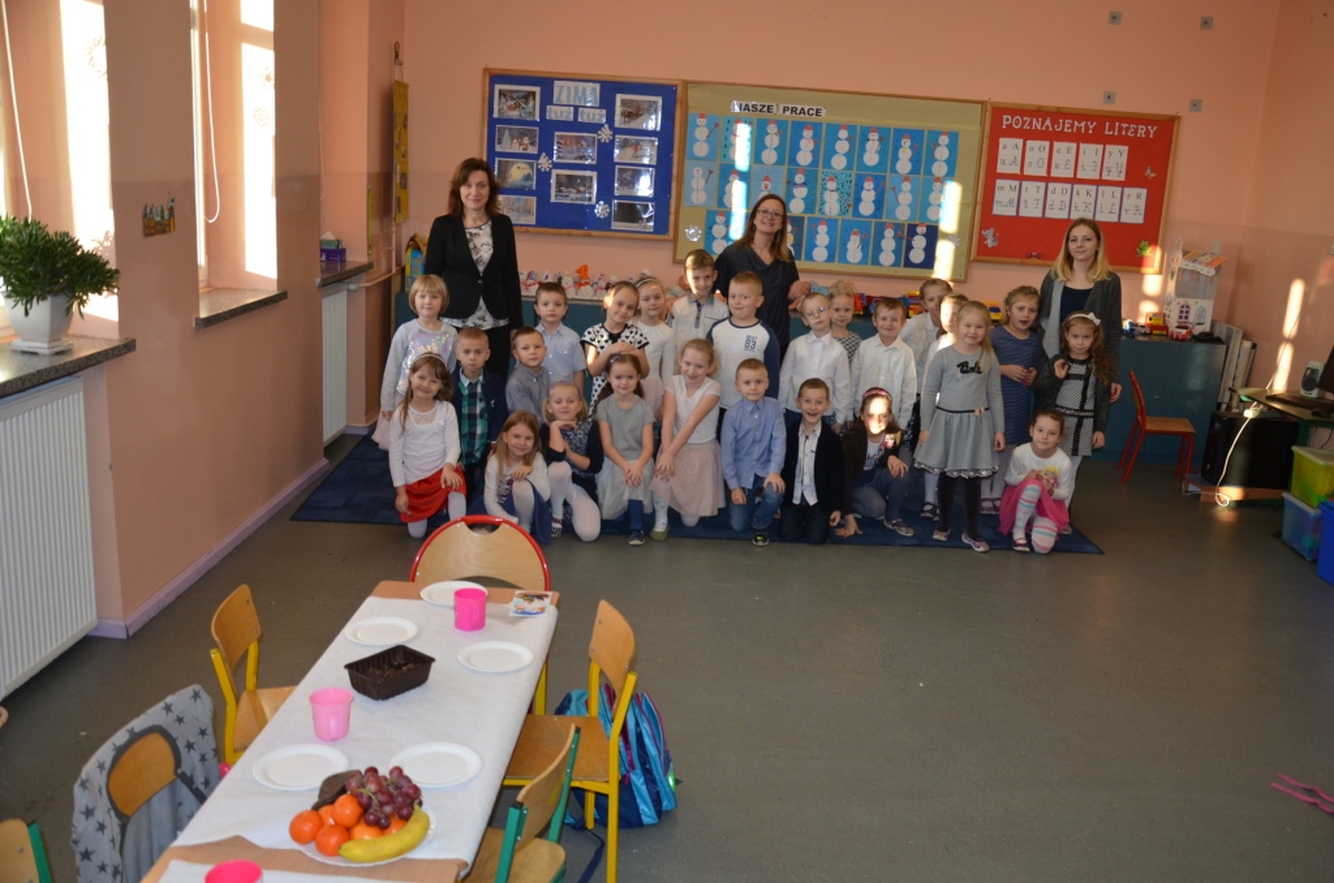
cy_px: 442
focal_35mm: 32
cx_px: 667
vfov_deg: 41.5
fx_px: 1165
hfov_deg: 59.6
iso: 280
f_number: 3.8
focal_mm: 21
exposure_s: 1/125
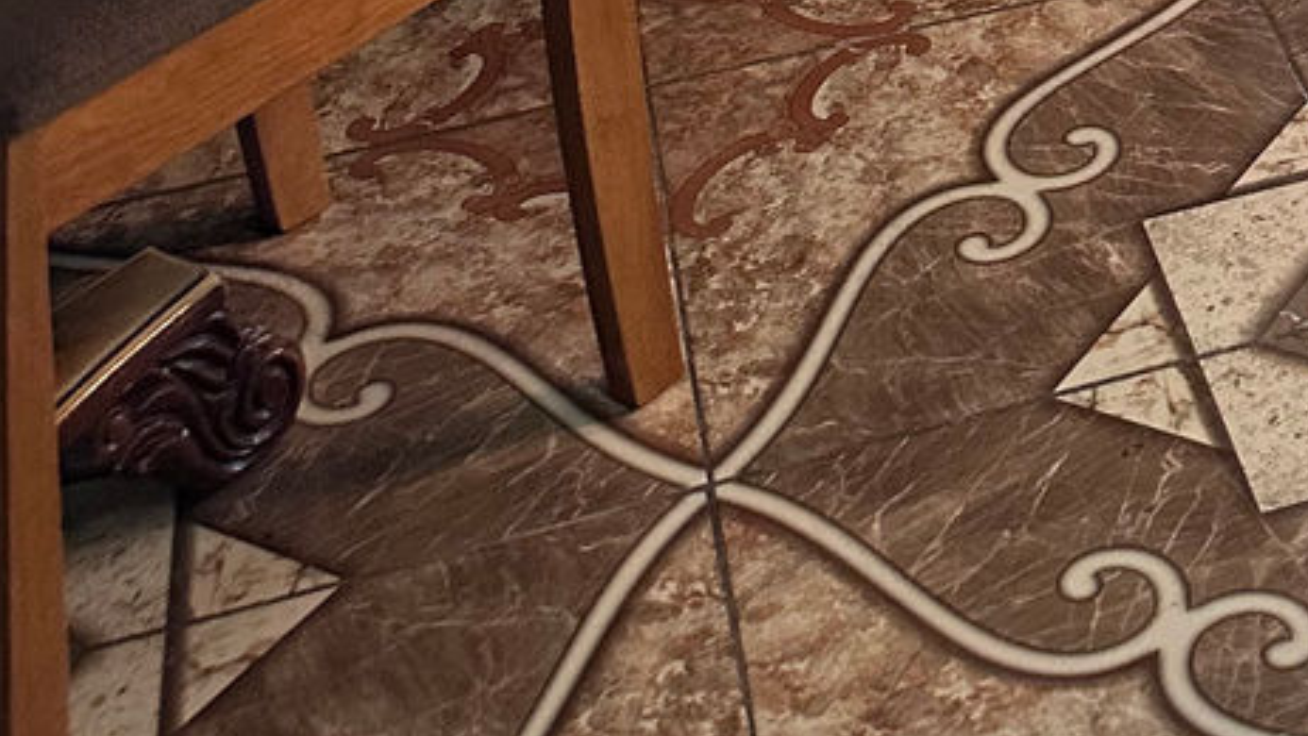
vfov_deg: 10.5
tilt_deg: -5.1
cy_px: -1364
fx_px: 3018
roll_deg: +1.4
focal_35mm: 87
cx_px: 1529
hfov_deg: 22.7
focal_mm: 6.86
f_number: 1.78
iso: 160
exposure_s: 1/60
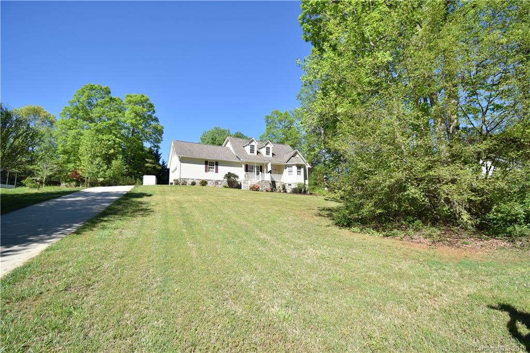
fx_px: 221
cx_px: 265
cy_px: 176
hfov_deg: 100.4
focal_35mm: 15
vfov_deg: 77.3
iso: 100
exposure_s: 1/320
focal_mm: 10
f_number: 5.6
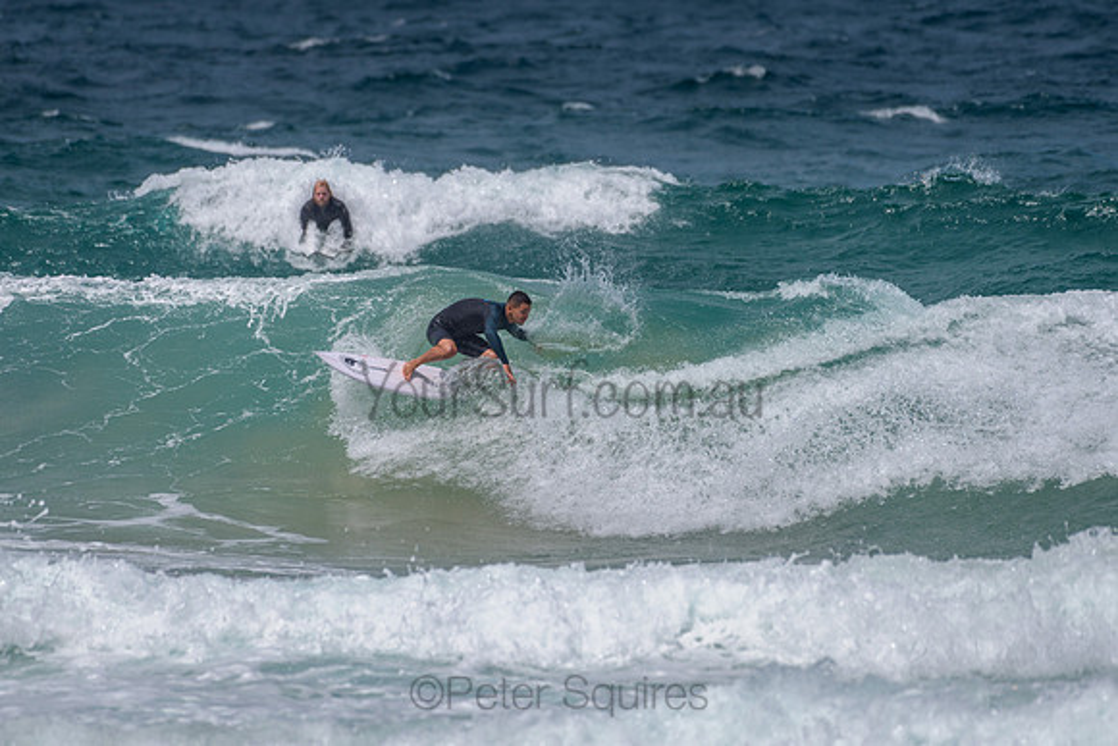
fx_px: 19051
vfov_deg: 2.2
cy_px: 320
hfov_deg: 3.4
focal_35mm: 613
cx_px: 548
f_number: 5.6
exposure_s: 1/2000
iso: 64
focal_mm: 500
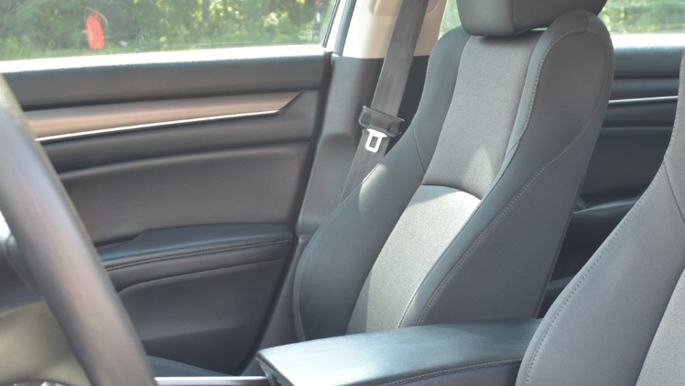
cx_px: 457
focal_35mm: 68
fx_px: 1235
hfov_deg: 30.8
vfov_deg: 17.7
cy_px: 274
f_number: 3.5
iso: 100
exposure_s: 1/25
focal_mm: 20
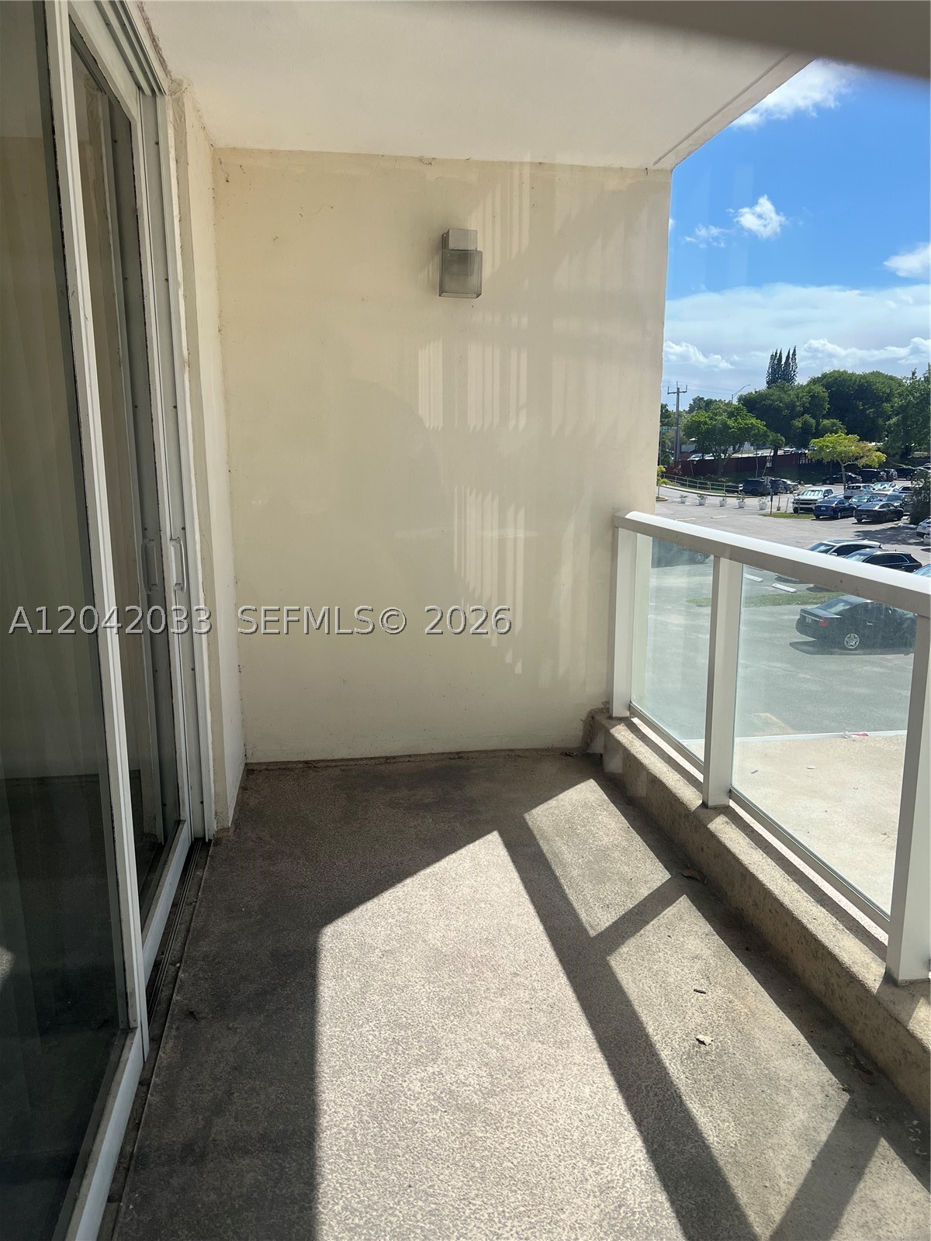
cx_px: 466
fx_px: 932
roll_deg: +0.4
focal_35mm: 26
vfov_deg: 67.3
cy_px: 620
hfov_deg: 53.1
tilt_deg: -11.6
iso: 50
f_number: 1.5
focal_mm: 5.7
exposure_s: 1/2208
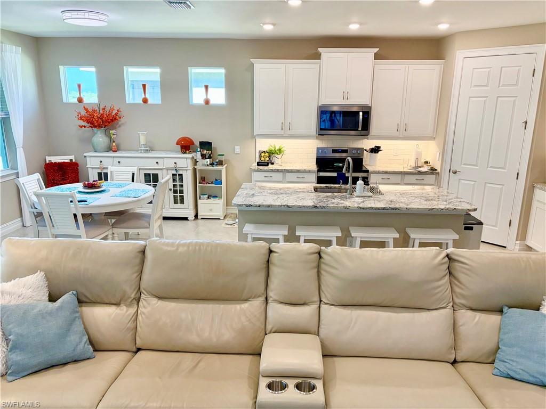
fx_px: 410
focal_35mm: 26
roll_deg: +0.2
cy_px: 204
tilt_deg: -14.0
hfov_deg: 67.3
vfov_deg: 53.1
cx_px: 273
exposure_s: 1/164
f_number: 1.6
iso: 125
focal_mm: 5.96
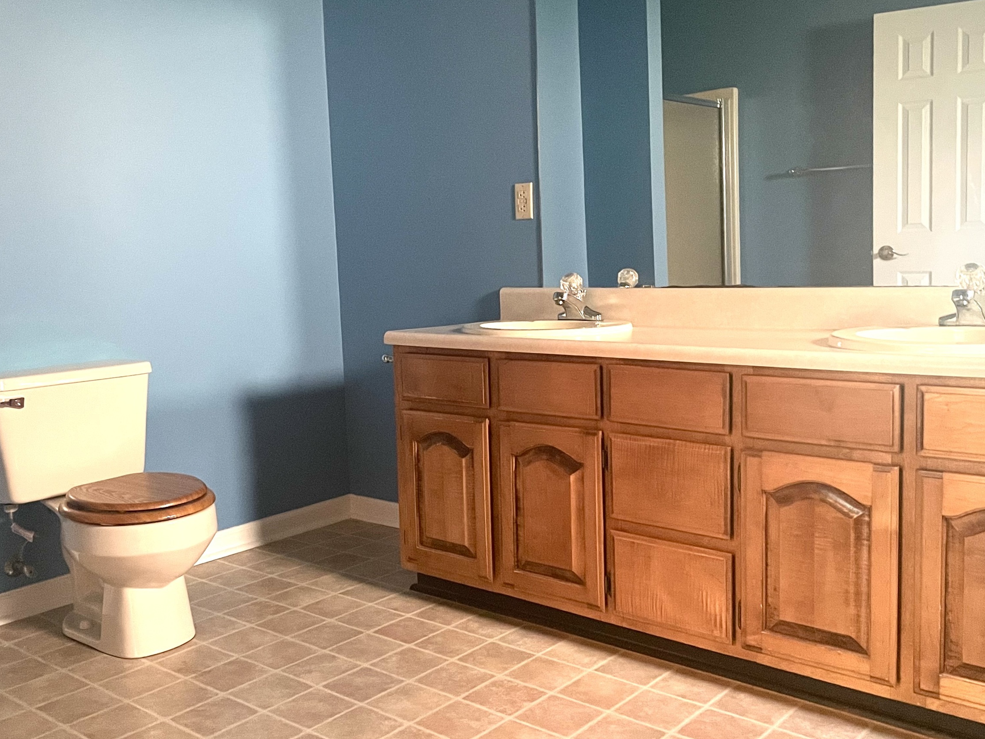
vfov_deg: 40.7
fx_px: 996
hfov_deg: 52.6
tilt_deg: -6.8
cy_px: 364
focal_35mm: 35
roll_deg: +2.6
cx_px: 458
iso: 1000
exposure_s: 1/30
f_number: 1.6
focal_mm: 4.2
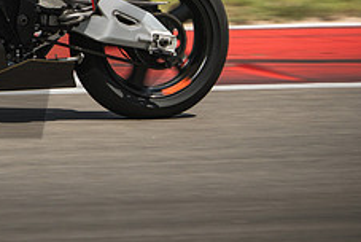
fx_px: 7681
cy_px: -55
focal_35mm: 765
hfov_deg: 2.7
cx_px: 17
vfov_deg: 1.8
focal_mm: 200
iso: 250
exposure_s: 1/320
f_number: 2
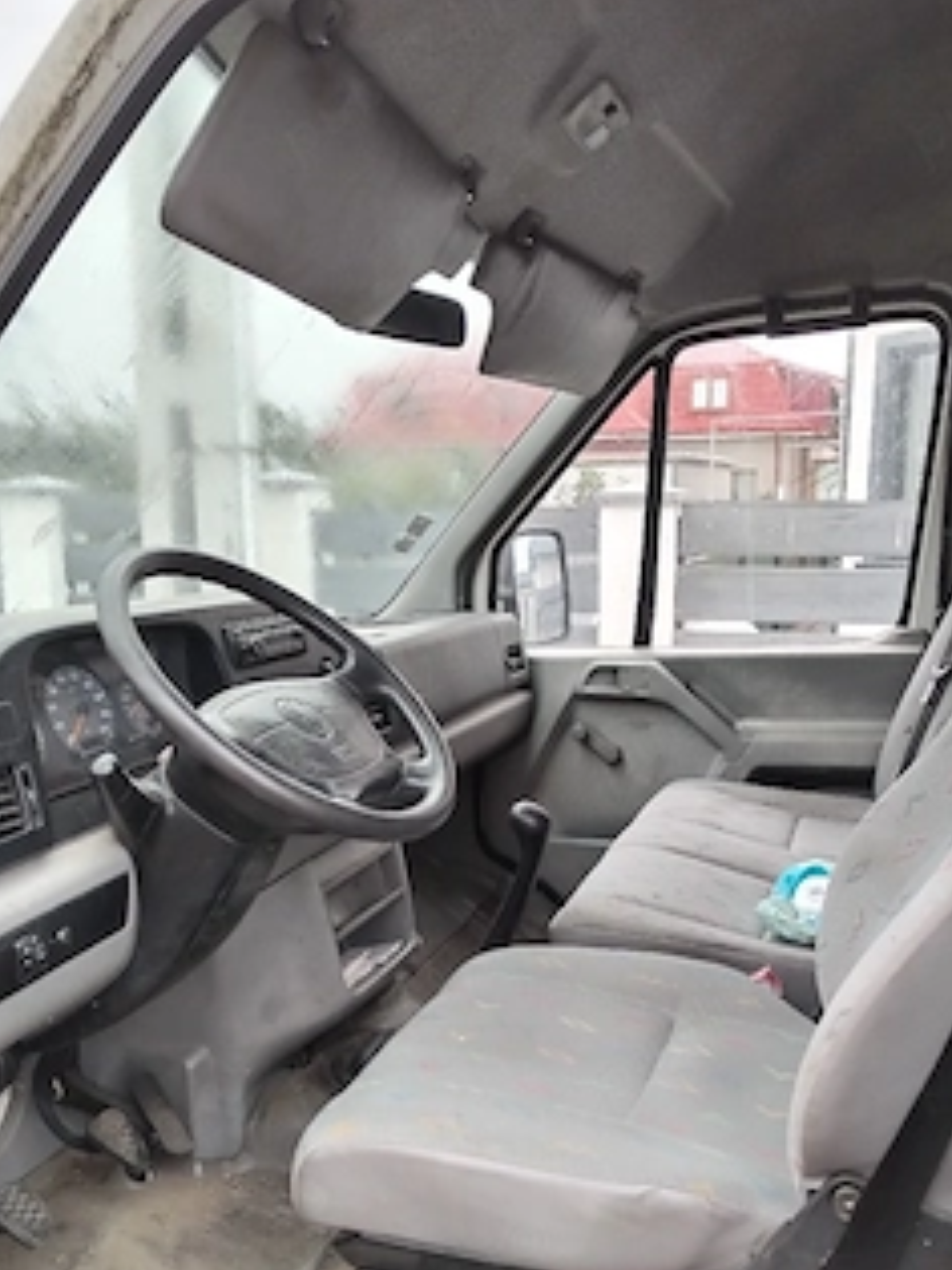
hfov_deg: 42.9
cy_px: 738
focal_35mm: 33
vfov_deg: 55.1
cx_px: 492
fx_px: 1211
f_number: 1.8
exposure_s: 1/100
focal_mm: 4.75
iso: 142
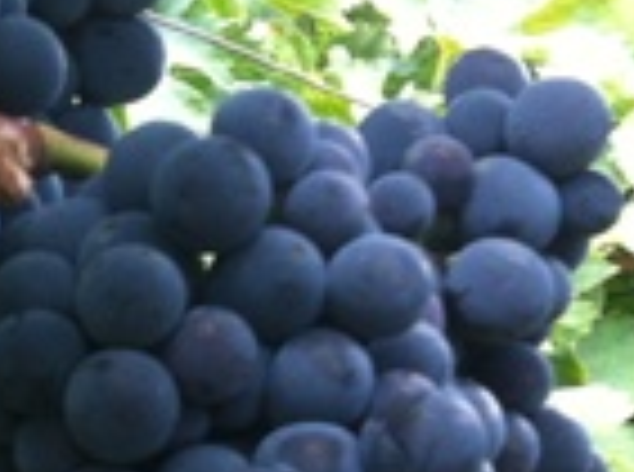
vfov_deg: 9.1
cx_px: -121
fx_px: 2941
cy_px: 530
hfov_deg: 12.0
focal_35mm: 161
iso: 80
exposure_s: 1/60
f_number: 2.8
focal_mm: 3.85
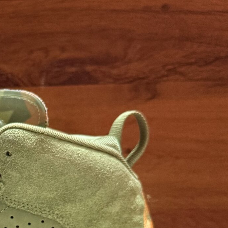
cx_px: -19
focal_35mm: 78
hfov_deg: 21.1
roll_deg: +0.8
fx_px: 581
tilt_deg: -15.3
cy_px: 238
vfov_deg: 21.3
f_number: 1.78
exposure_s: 1/50
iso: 250
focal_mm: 6.76
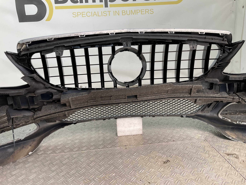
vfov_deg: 48.2
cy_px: 92
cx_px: 123
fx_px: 206
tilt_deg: -18.1
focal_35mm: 29
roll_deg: +2.2
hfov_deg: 61.7
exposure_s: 1/120
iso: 20
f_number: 1.8
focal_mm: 3
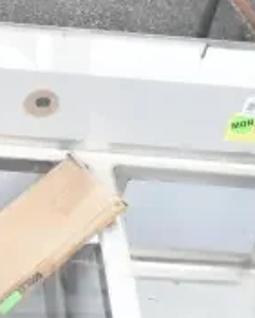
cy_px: 169
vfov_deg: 21.7
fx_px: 829
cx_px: -67
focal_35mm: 88
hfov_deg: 16.6
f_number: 10
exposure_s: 1/400
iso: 1600
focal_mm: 18
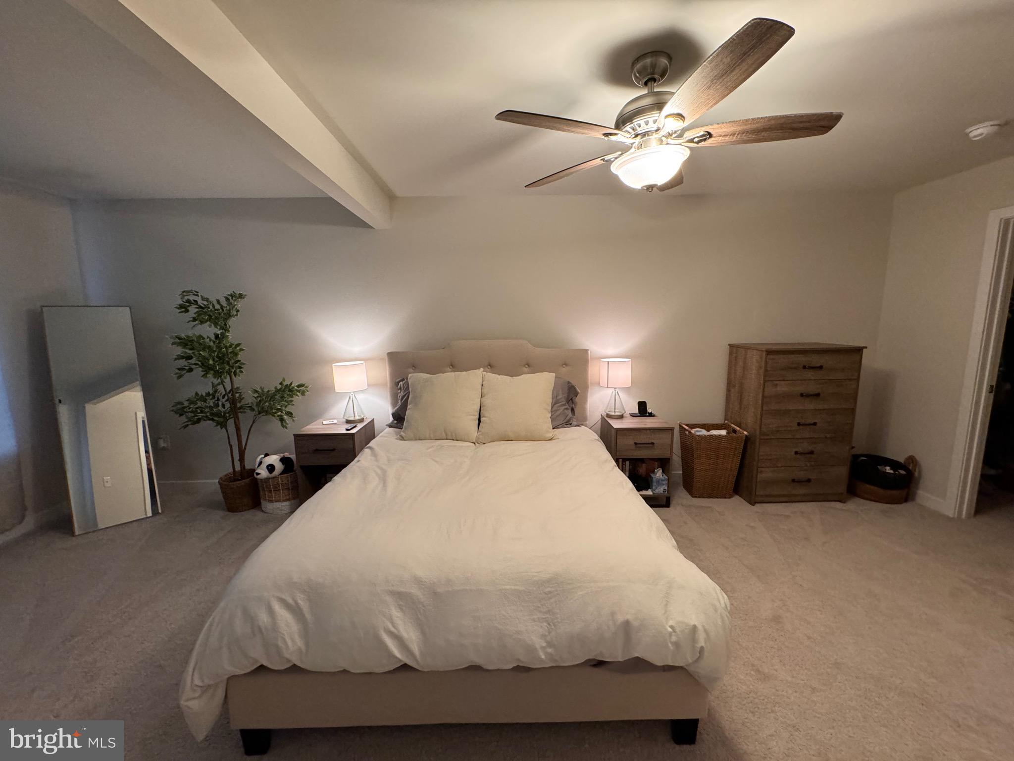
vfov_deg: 85.7
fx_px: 410
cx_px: 507
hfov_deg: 102.1
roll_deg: +1.1
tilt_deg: -9.3
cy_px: 380
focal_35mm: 14
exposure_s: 1/60
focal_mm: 2.22
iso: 320
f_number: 2.2
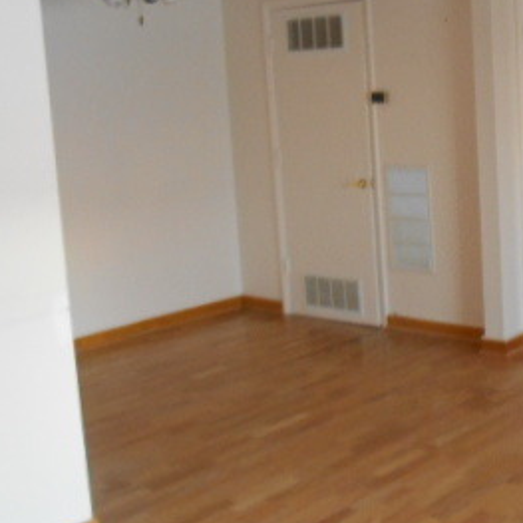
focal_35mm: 56
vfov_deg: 30.5
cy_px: 213
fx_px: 957
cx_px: 471
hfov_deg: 29.3
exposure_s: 1/25
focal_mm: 4.7
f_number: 3.4
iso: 320
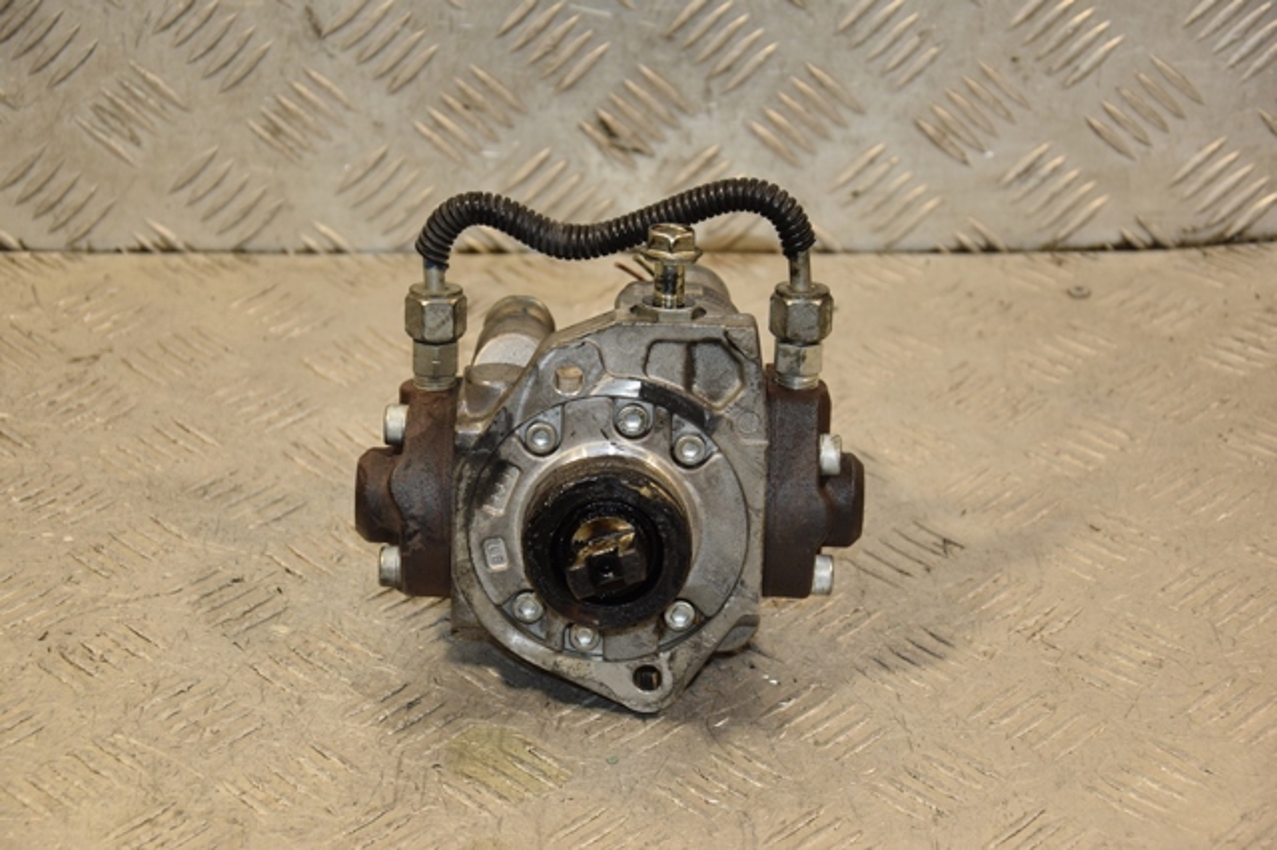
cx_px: 638
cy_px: 425
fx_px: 3510
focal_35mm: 99
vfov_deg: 13.8
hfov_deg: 20.6
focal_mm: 66
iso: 800
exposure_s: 1/125
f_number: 5.3
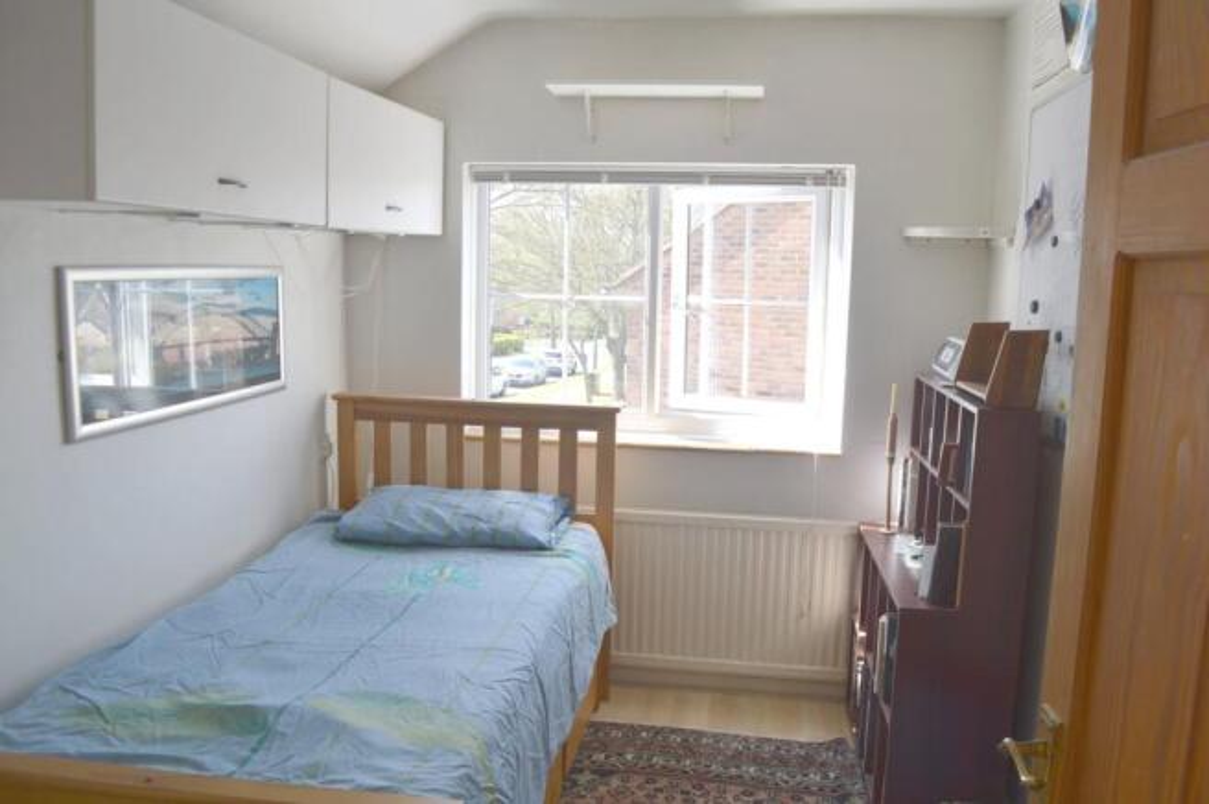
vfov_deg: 47.8
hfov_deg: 67.4
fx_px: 906
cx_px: 604
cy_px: 402
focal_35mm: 27
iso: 100
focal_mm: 18
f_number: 5.6
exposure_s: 1/60
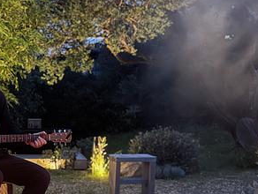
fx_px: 381
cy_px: 153
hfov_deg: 35.4
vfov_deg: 28.1
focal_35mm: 51
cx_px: 28
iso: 2000
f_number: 1.78
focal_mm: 6.76
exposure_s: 1/15
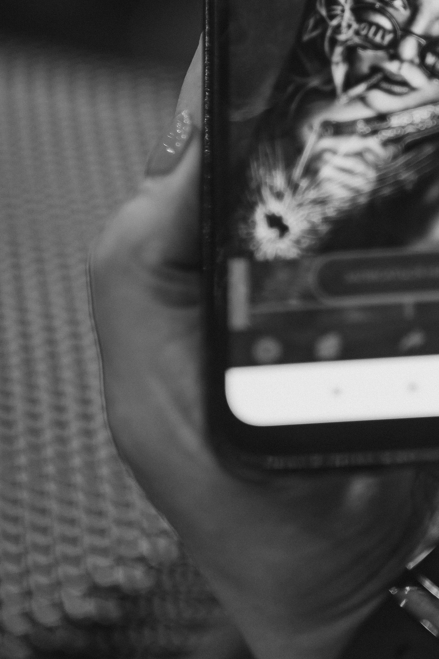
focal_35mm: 90
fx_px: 1646
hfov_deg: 15.0
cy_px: 50
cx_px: 407
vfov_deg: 22.0
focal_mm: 45
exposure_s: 1/125
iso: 500
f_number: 1.8
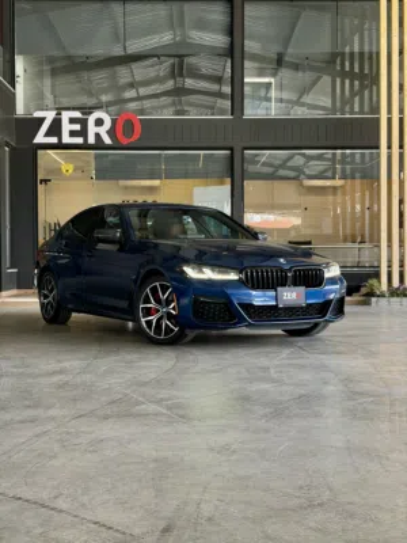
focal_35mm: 52
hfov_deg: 28.0
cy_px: 272
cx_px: 204
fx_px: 815
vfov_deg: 36.8
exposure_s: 1/174
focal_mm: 5.96
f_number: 1.6
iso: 64
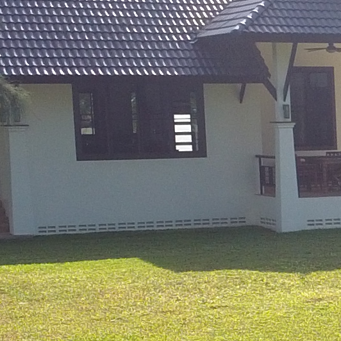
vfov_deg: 13.0
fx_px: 1482
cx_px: 676
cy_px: 290
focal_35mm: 133
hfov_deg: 11.8
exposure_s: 1/275
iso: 100
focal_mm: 3.61
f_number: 2.8
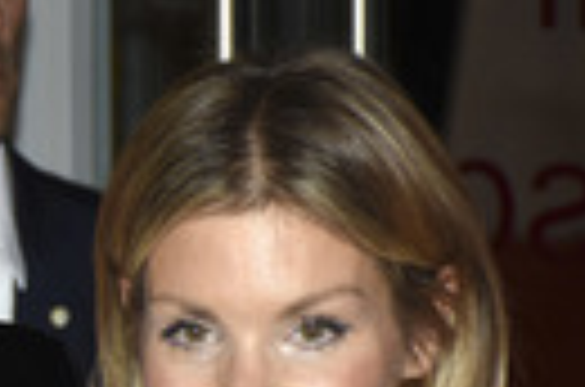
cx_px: -371
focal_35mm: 522
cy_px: 450
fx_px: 8462
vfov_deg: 2.6
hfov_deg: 3.9
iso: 400
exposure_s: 1/160
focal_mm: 100
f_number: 5.6
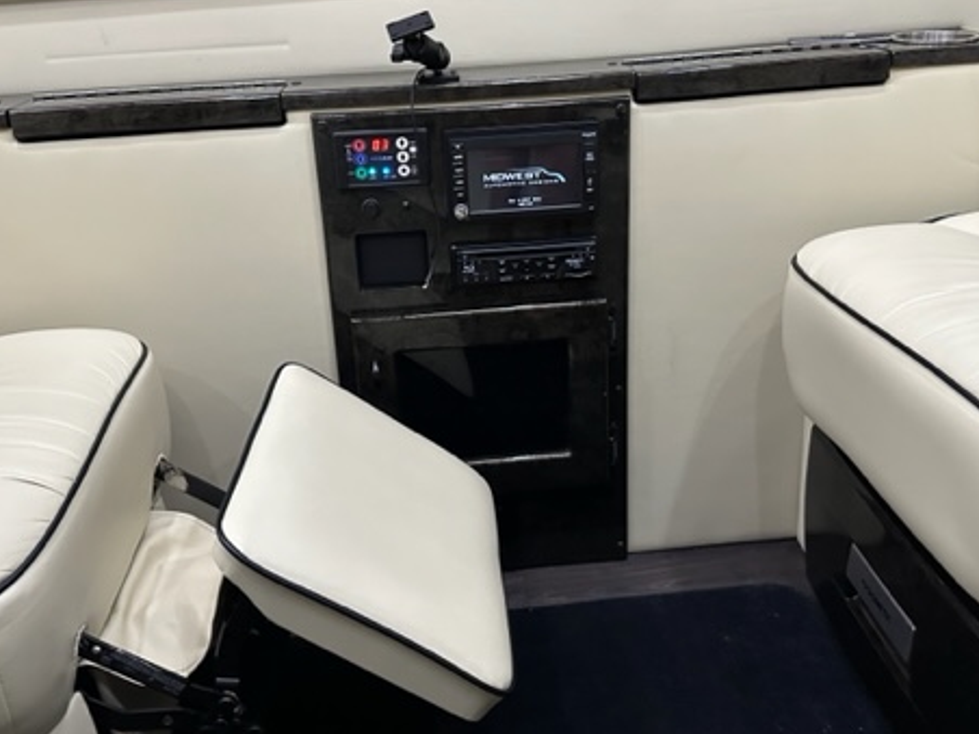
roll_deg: +2.0
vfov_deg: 41.6
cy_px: 292
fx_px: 962
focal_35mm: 34
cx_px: 468
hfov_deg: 53.9
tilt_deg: -18.6
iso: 640
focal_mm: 6.86
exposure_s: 1/60
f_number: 1.78
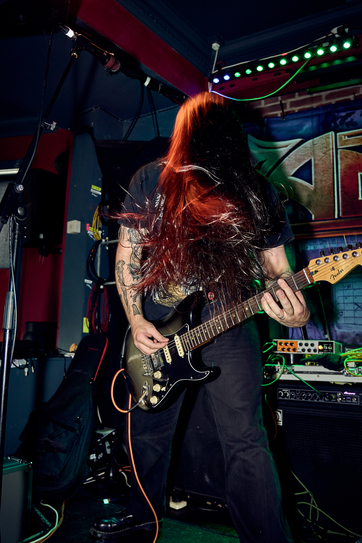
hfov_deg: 47.9
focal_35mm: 27
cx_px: 181
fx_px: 407
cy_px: 272
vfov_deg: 67.4
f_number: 2.8
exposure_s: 1/30
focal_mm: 18
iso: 200
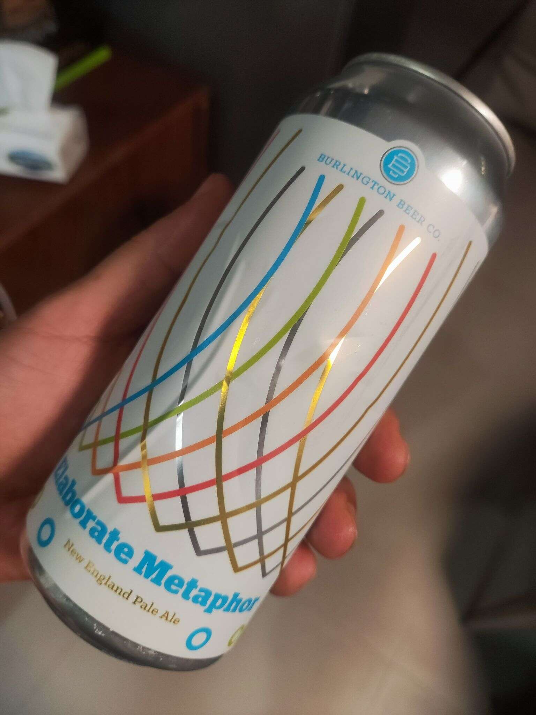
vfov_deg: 69.4
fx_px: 516
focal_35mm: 25
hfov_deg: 54.9
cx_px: 268
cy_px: 358
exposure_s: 1/78.7
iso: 400
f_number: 1.79
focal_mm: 4.71
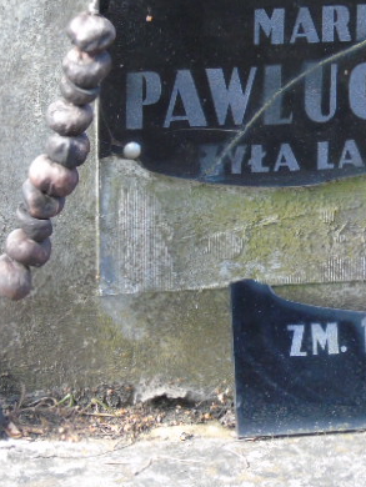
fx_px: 4295
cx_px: 375
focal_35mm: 305
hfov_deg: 4.9
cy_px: 227
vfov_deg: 6.5
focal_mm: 33
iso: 500
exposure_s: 1/60
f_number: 5
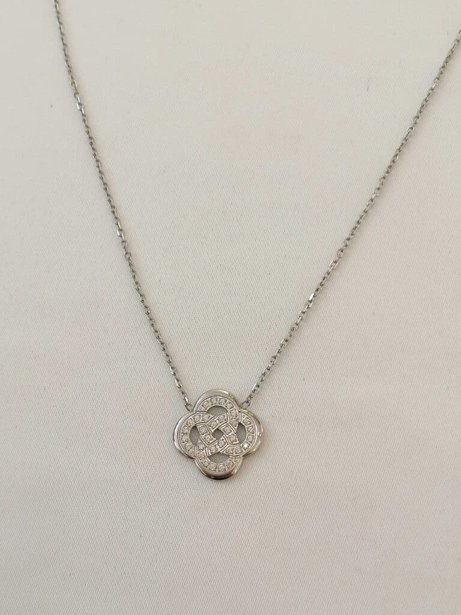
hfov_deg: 28.0
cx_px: 230
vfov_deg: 36.8
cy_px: 308
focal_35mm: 52
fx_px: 923
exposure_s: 1/50
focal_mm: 4.75
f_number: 1.8
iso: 50
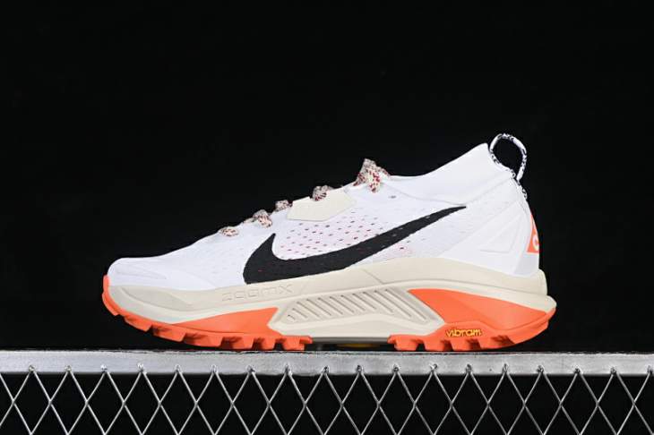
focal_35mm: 75
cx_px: 327
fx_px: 1362
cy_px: 218
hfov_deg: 27.0
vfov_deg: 18.2
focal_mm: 50
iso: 160
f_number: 8
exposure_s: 1/80
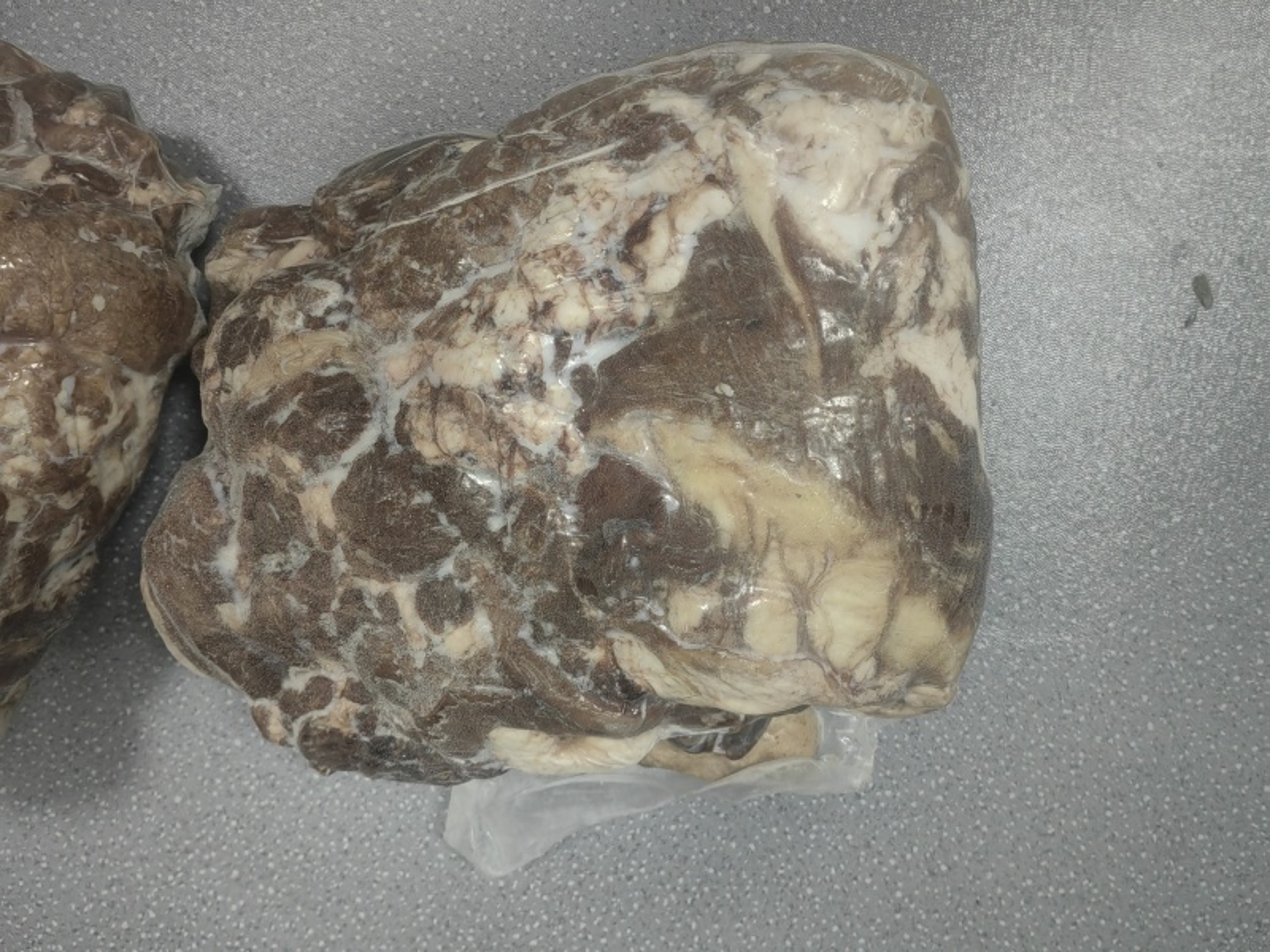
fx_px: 991
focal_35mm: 27
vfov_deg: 51.4
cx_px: 635
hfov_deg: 65.3
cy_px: 476
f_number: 1.8
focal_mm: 5.54
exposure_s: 1/100
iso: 1250
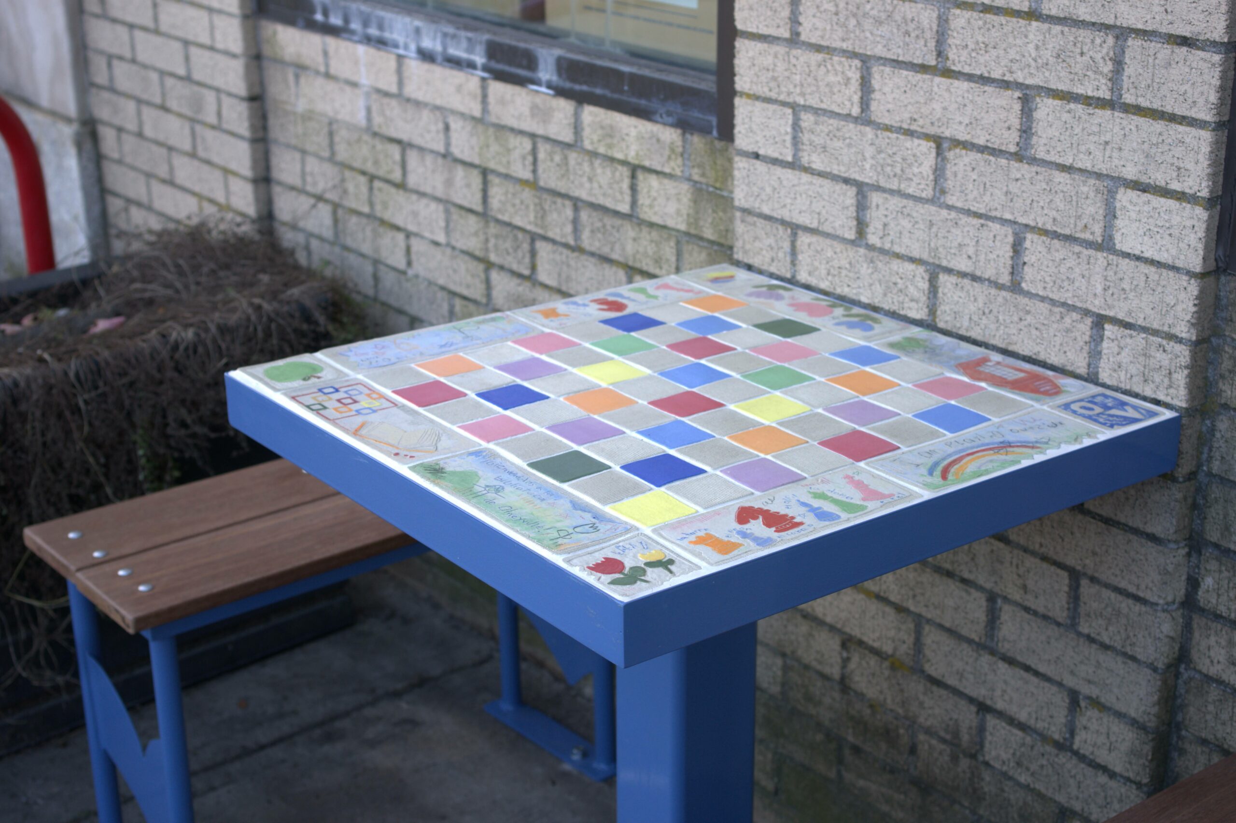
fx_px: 1785
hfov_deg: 38.2
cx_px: 618
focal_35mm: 52
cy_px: 412
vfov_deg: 26.0
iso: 100
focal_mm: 35
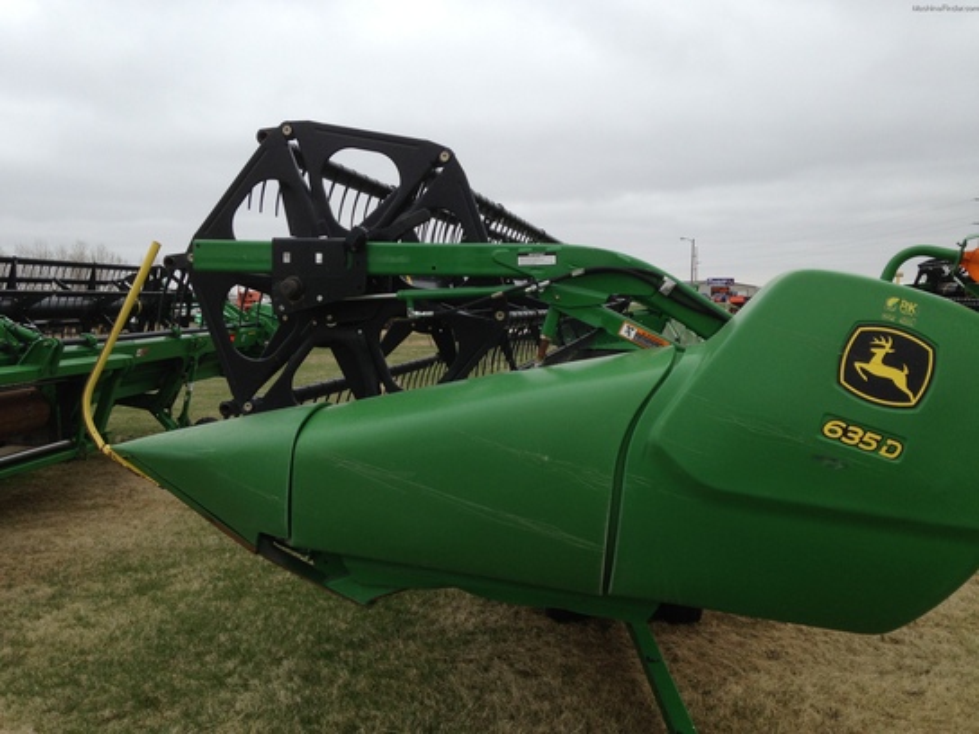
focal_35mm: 33
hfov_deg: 55.4
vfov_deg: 42.9
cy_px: 367
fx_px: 933
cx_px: 490
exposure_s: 1/441
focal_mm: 4.13
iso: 50
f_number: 2.4
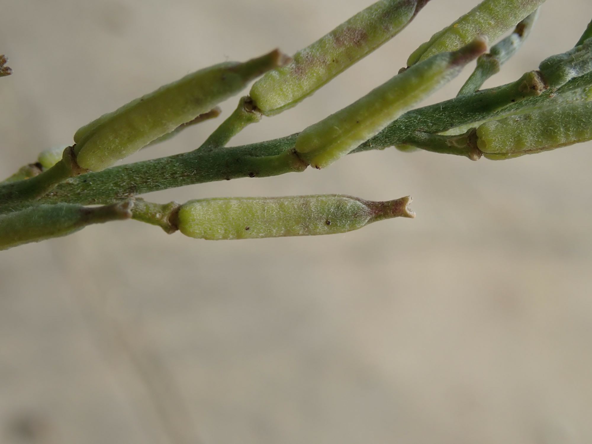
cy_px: 222
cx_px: 296
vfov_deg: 22.6
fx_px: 1112
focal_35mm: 65
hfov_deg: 29.8
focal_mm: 11.78
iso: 125
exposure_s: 1/250
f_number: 5
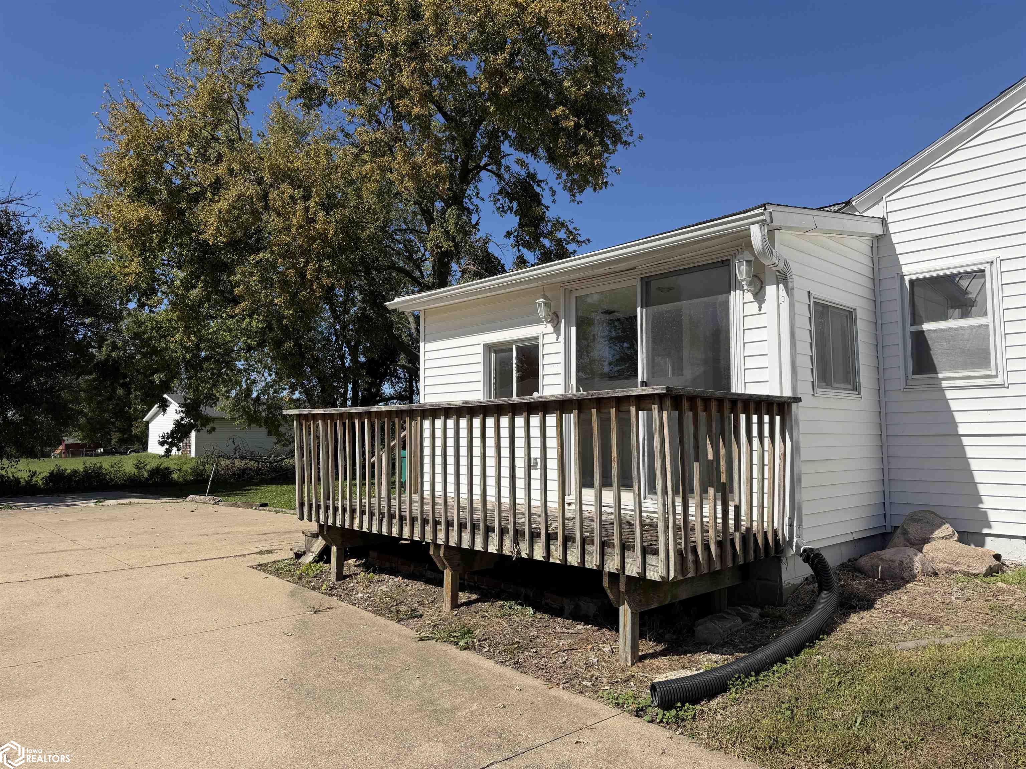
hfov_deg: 71.6
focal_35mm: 24
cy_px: 384
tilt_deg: +5.6
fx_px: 711
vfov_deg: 56.8
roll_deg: +0.1
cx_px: 513
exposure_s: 1/5714
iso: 80
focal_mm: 6.76
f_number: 1.78
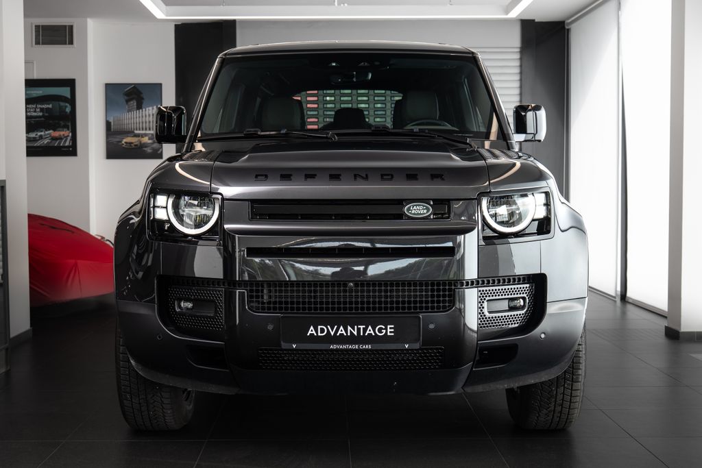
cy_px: 246
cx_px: 344
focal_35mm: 59
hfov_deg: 33.7
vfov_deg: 22.9
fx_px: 1158
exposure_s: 1/60
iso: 320
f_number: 5.4
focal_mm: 53
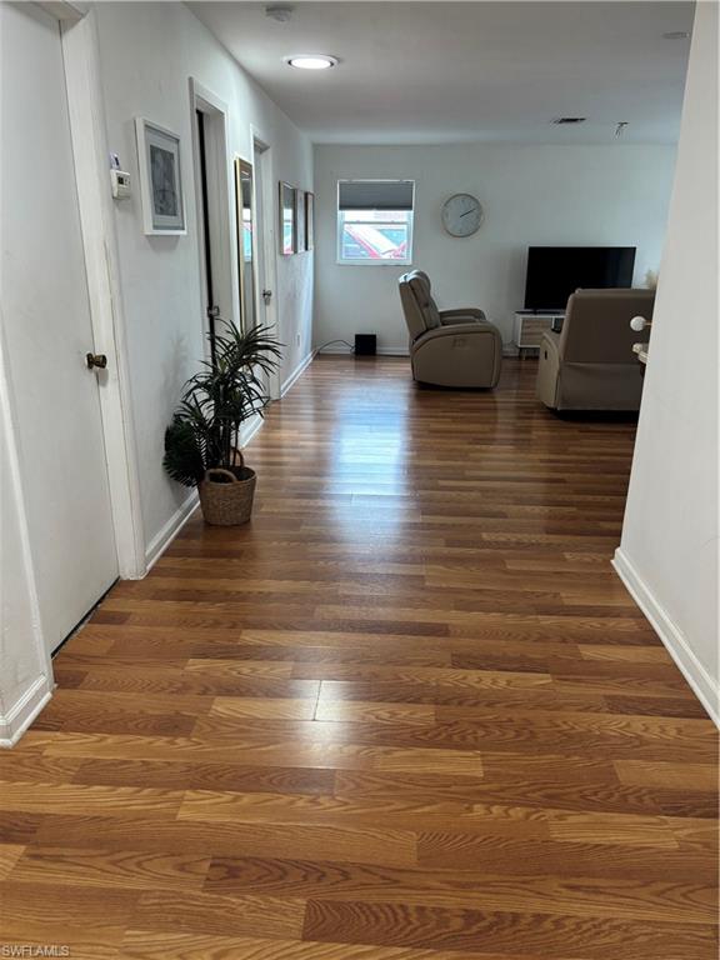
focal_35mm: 26
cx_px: 360
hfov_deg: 53.1
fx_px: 721
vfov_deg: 67.3
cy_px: 480
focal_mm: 5.96
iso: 160
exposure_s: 1/60
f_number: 1.6
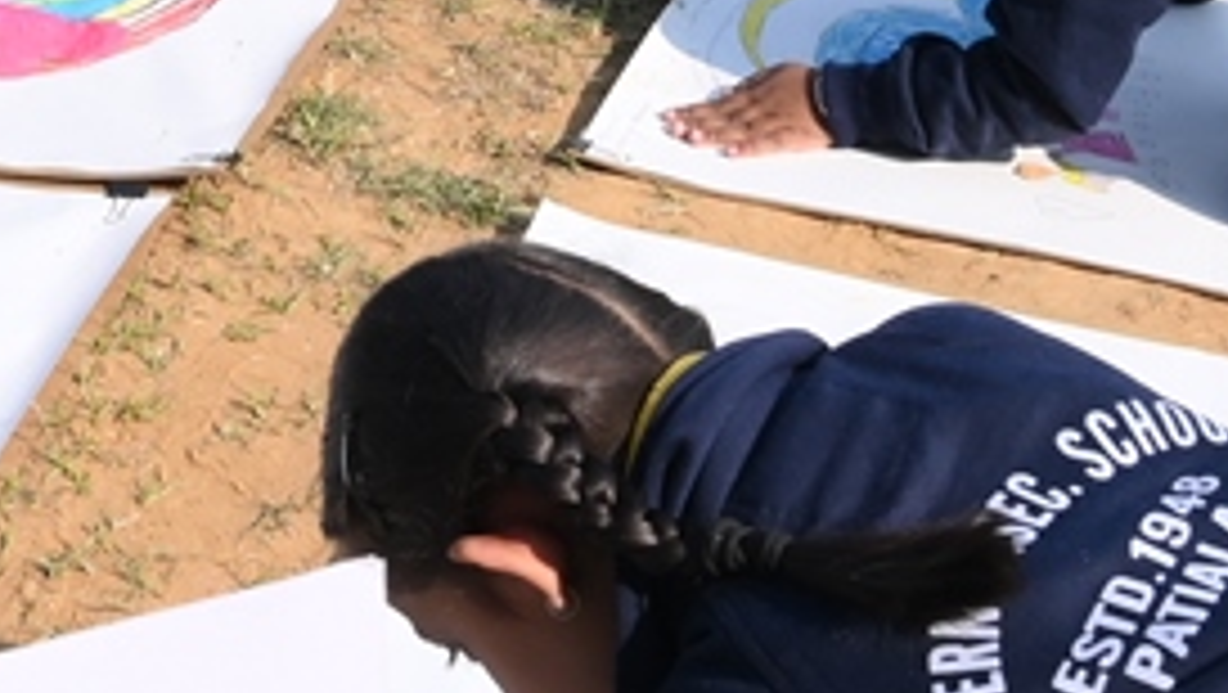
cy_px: -396
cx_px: -126
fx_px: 4529
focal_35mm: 139
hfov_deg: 15.1
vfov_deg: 8.5
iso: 160
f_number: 10
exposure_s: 1/160
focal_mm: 24
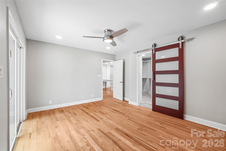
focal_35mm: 15
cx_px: 113
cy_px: 76
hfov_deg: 100.4
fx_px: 94
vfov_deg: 77.3
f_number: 8
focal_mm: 10
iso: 400
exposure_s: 1/15
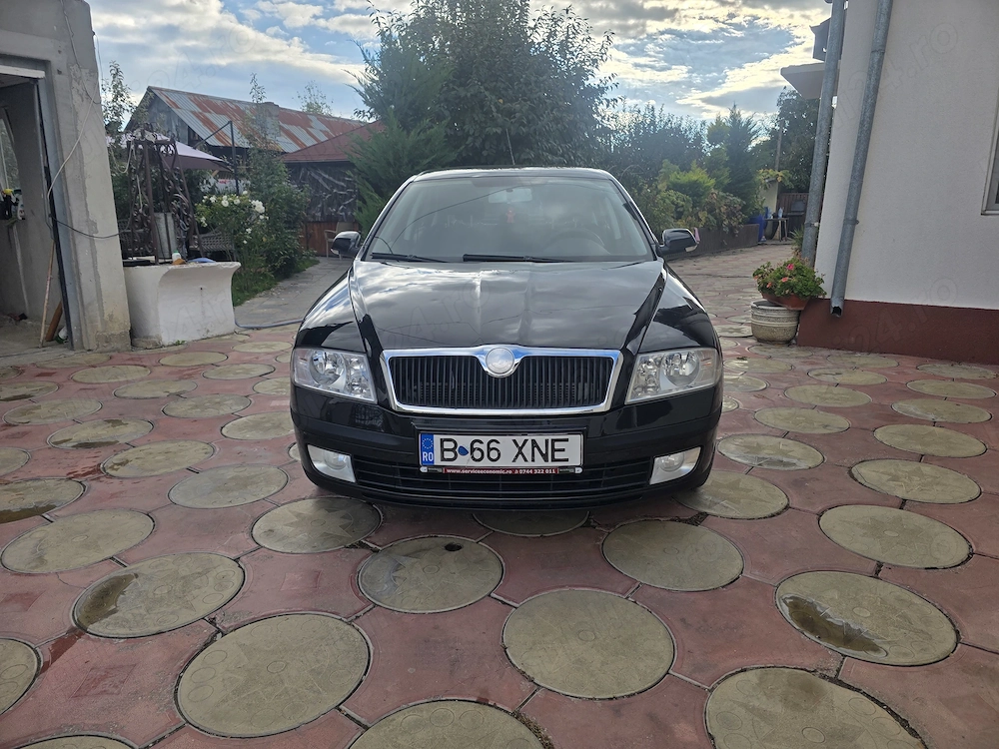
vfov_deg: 58.9
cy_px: 374
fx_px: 664
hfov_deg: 73.9
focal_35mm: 23
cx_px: 500
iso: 80
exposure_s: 1/3737
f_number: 1.7
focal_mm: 6.3
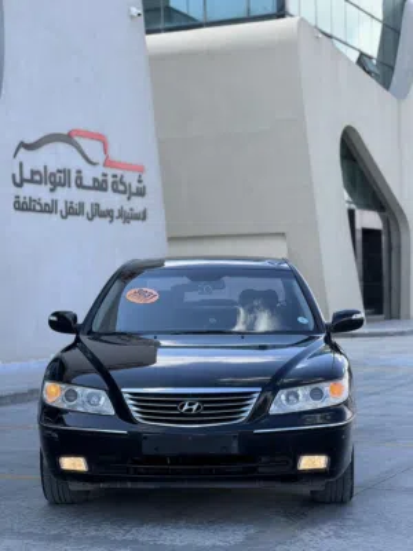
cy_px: 276
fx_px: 1225
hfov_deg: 19.1
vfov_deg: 25.3
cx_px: 206
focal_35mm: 77
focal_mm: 9
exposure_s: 1/211
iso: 25
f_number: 2.8
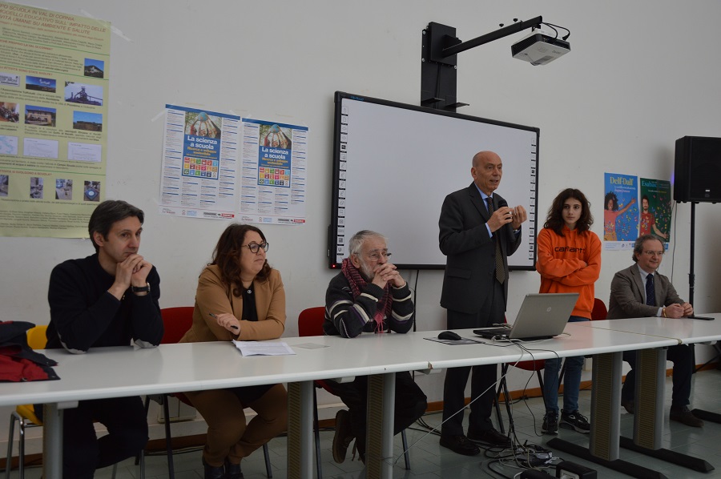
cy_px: 240
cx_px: 360
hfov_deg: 59.5
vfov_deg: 41.6
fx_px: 630
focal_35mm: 32
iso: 400
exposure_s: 1/60
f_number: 3.8
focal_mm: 21
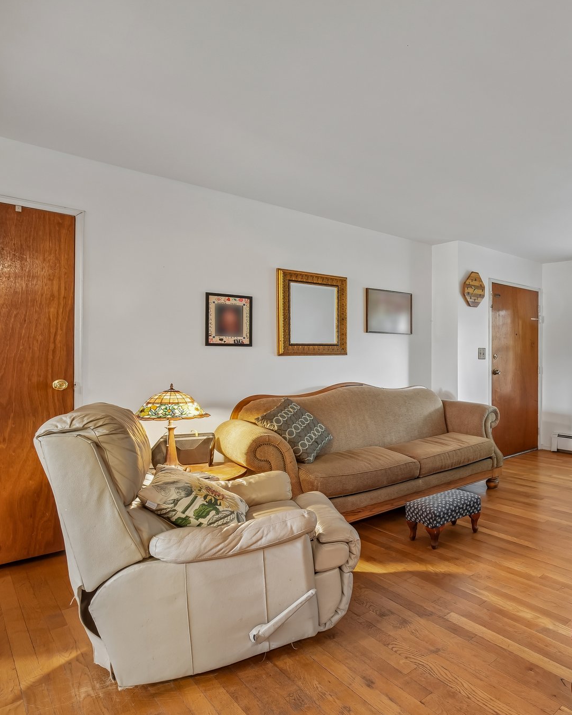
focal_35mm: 20
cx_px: 534
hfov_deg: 56.7
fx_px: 423
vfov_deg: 80.4
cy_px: 360
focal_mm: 14
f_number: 8
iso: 400
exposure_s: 1/2.5
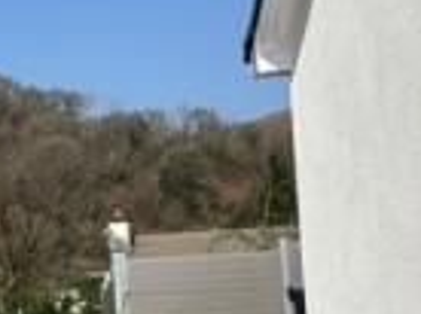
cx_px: -124
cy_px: 261
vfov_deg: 13.3
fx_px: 1335
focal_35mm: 110
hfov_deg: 16.9
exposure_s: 1/4425
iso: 50
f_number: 1.6
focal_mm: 5.96
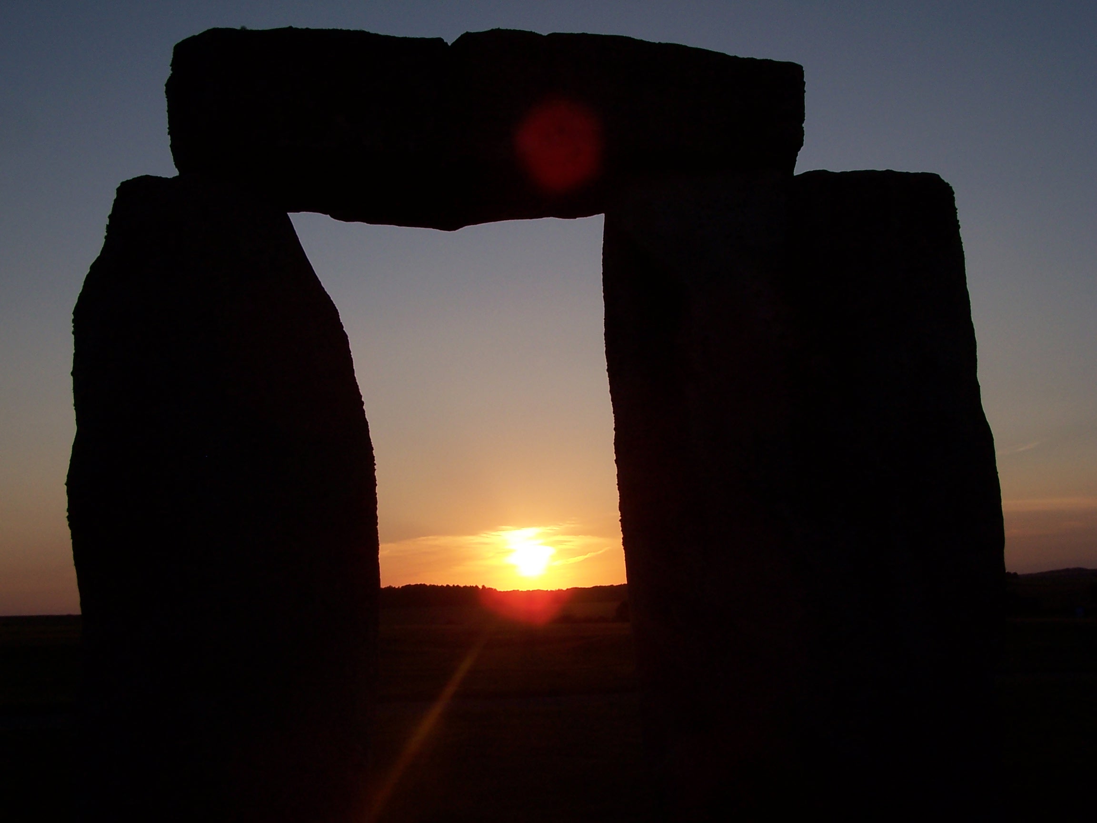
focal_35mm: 38
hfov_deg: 49.0
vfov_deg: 37.7
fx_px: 1204
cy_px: 412
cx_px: 548
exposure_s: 1/500
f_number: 5.6
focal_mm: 6.3
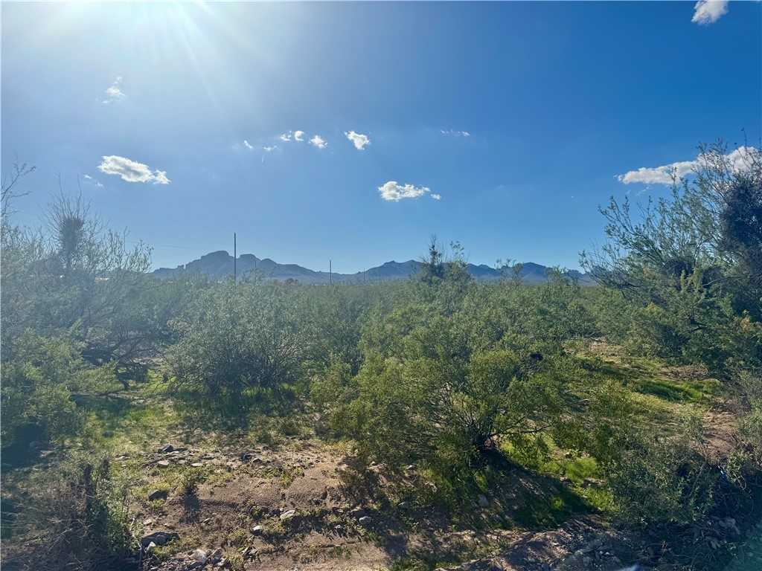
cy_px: 286
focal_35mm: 24
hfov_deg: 71.6
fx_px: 528
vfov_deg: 56.8
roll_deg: -1.0
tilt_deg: +0.7
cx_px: 381
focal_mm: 6.76
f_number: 1.78
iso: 80
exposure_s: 1/10417
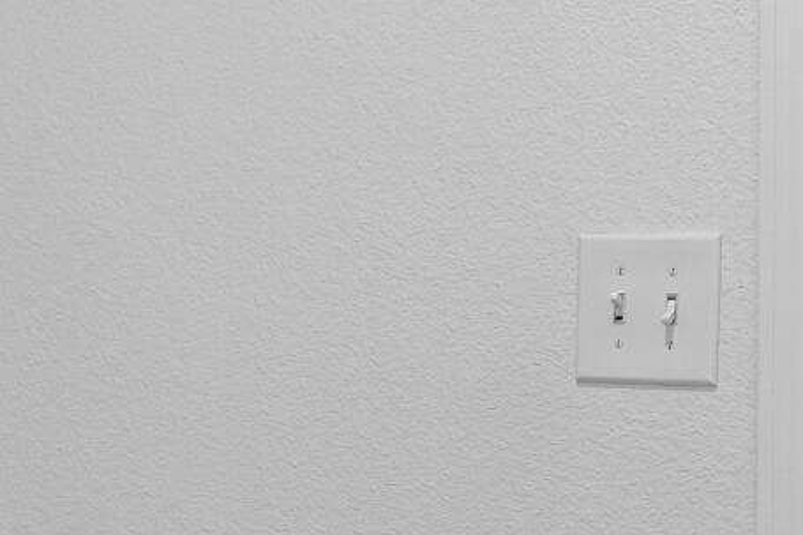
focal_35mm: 99
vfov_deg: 13.8
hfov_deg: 20.6
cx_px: 304
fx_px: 2207
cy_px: 410
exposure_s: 2
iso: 100
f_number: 6.3
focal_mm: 10
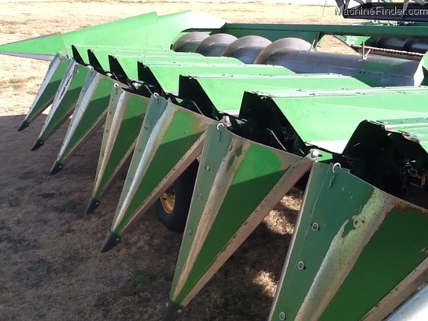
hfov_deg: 42.9
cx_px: 214
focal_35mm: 44
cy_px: 160
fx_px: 544
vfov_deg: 32.9
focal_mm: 2.03
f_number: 2.4
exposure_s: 1/446
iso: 40
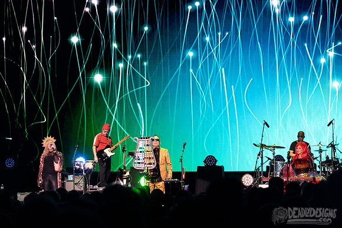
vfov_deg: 7.5
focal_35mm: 184
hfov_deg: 11.2
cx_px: 167
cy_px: 99
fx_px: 1746
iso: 2500
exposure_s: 1/200
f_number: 5
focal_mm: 150
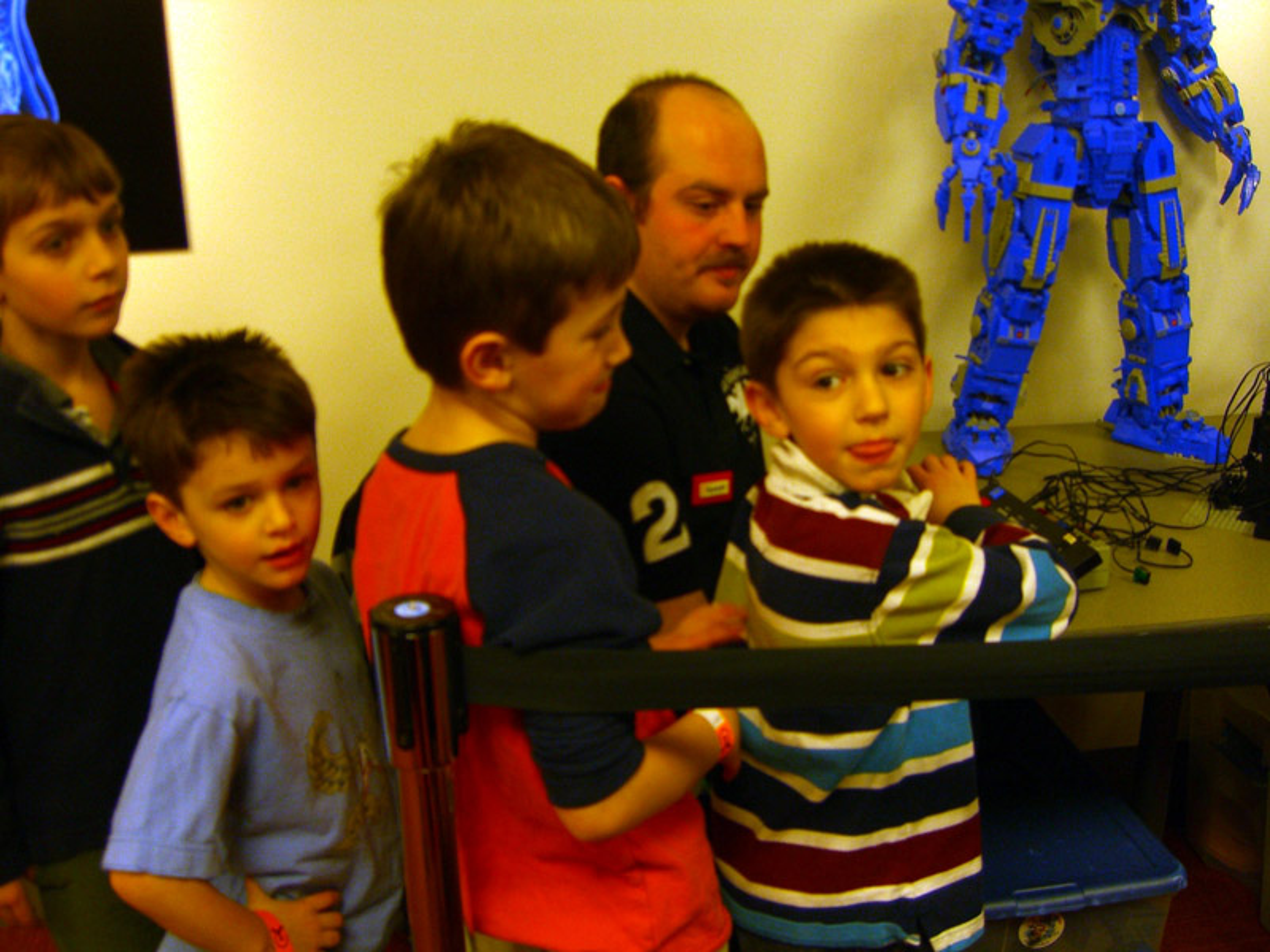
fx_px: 1394
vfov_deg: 37.7
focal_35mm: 38
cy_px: 476
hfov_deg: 49.0
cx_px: 635
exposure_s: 1/50
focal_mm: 7.9
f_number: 2.8
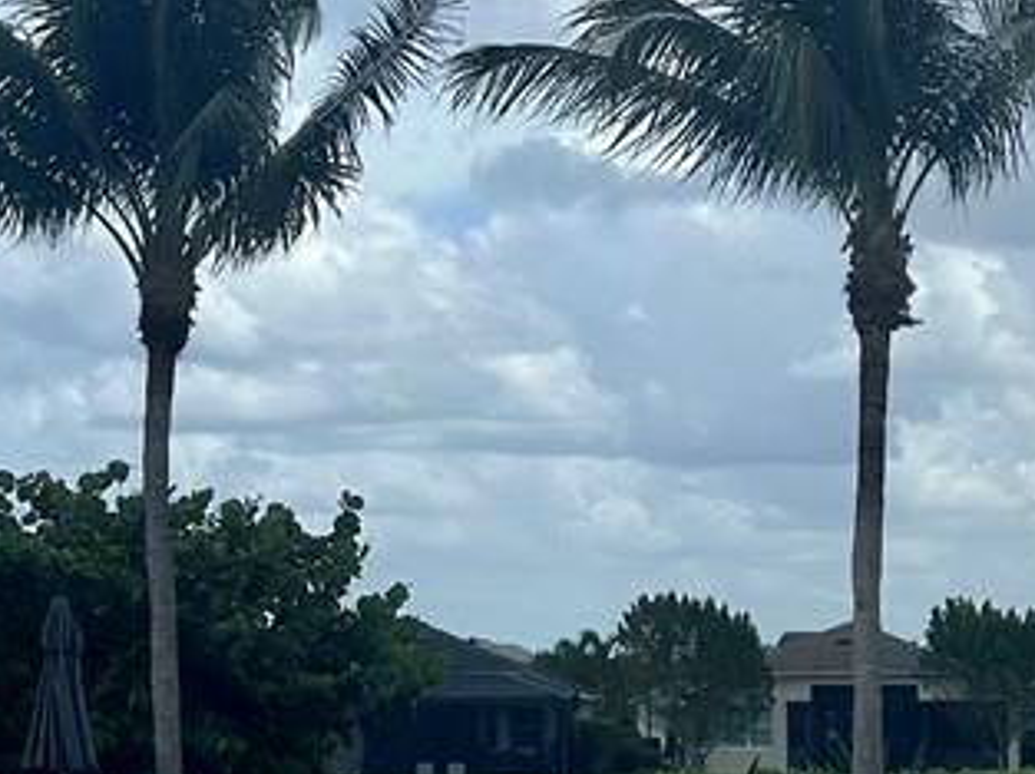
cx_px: 1448
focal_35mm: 157
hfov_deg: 12.1
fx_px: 4689
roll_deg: +1.0
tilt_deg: -4.8
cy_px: 1106
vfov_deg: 9.2
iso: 100
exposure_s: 1/7092
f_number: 1.78
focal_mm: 6.86
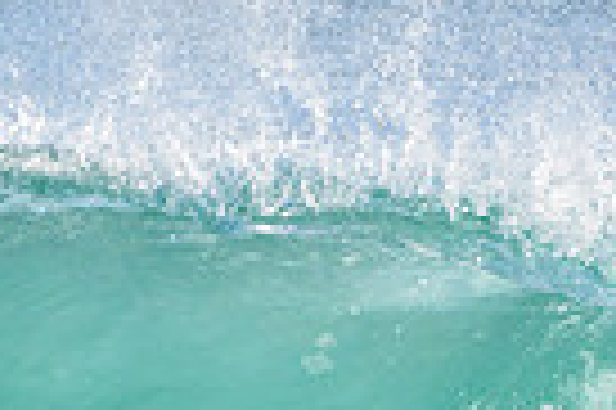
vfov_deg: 0.5
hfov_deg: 0.8
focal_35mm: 2598
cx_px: 85
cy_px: 529
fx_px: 44401
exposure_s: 1/2000
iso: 250
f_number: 5.6
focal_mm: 500
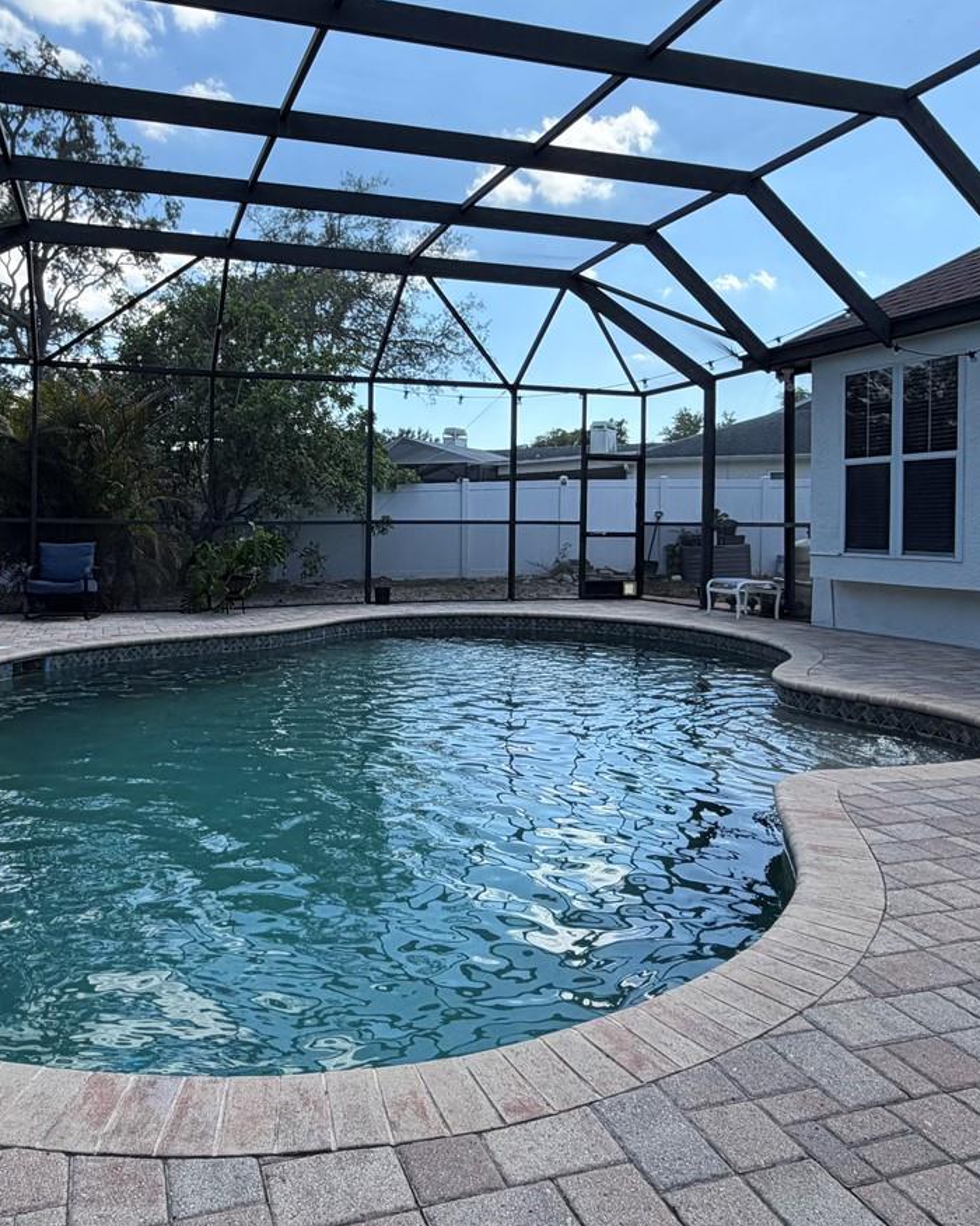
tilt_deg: -0.8
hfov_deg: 56.1
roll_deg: -0.7
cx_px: 370
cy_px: 525
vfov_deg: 67.8
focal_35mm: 25
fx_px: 906
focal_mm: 2.22
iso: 40
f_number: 2.2
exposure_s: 1/559
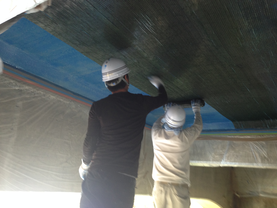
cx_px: 138
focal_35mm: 33
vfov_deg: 42.9
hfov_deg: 55.4
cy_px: 104
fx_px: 264
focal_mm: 4.12
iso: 100
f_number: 2.4
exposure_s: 1/20
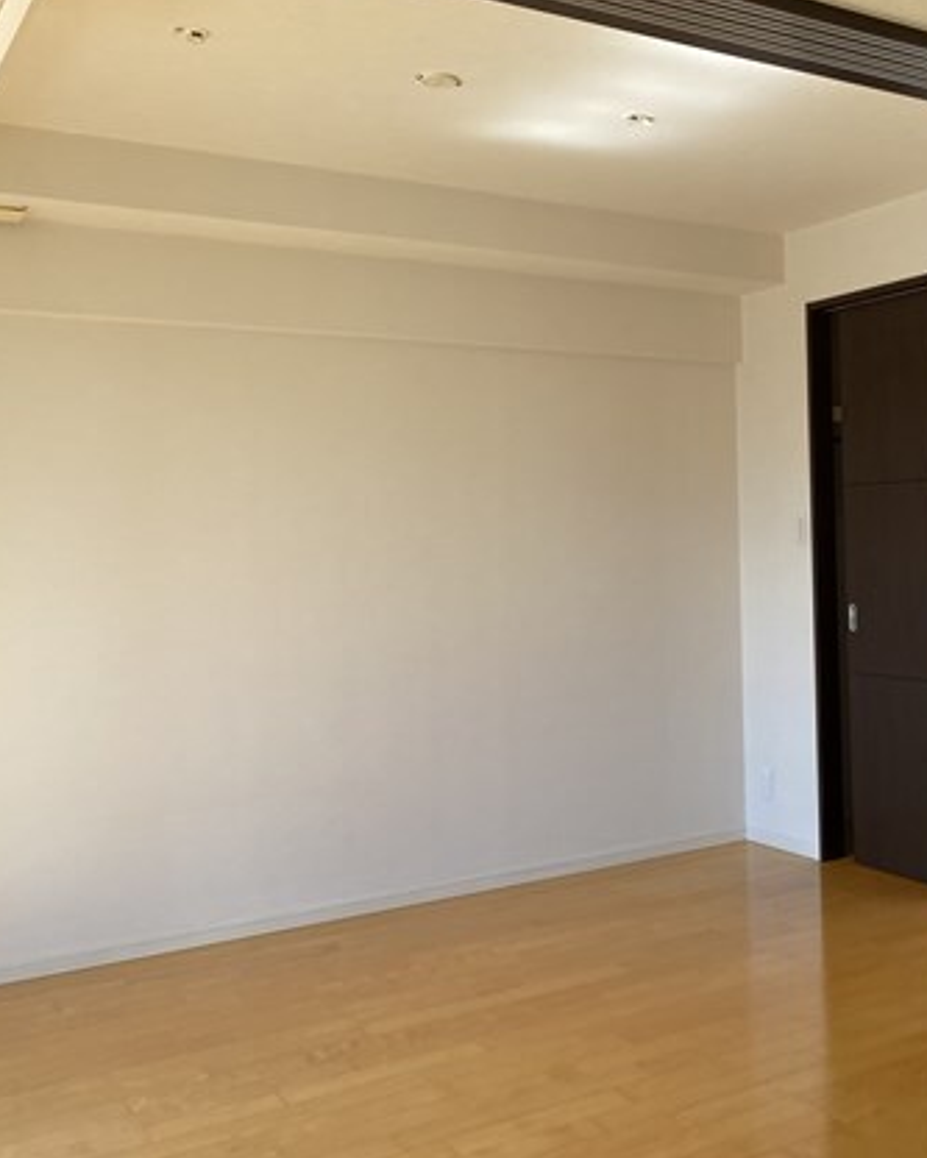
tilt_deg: +2.6
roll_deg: +0.5
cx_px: 788
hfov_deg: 36.5
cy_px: 495
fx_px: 1337
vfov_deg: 46.7
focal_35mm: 39
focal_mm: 4.25
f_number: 1.8
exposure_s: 1/170
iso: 32
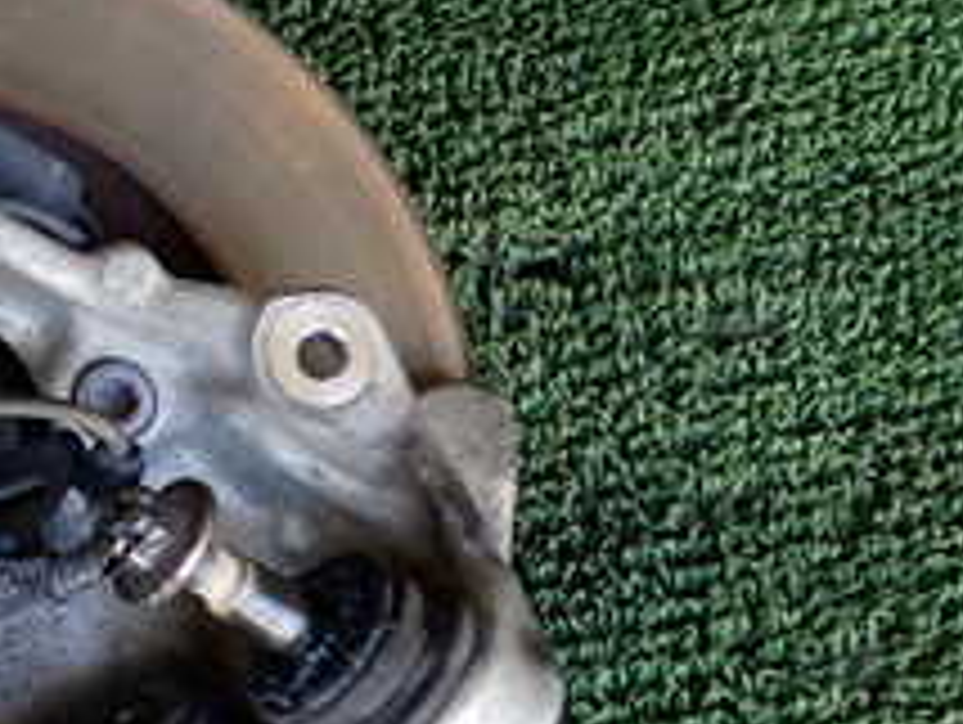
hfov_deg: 21.0
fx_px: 2339
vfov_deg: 17.6
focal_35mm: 84
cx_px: -310
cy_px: 310
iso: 200
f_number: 2.3
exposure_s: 1/100
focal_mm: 5.4
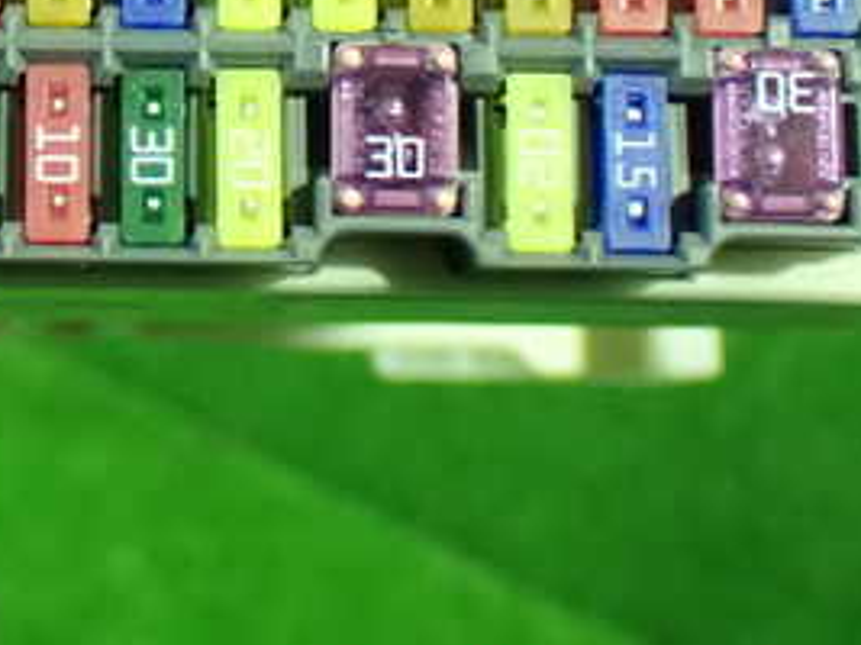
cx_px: 42
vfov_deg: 14.7
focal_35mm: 99
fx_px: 2461
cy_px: 3
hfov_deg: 19.4
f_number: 2.9
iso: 1600
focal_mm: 7.84
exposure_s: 1/40
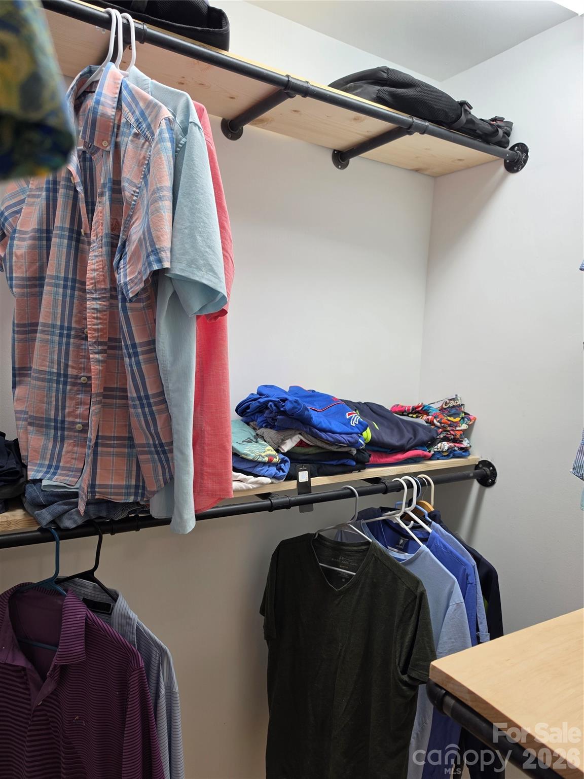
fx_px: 517
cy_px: 390
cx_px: 292
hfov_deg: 58.9
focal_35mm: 23
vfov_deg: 73.9
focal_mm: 6.5
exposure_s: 1/120
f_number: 1.4
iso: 64
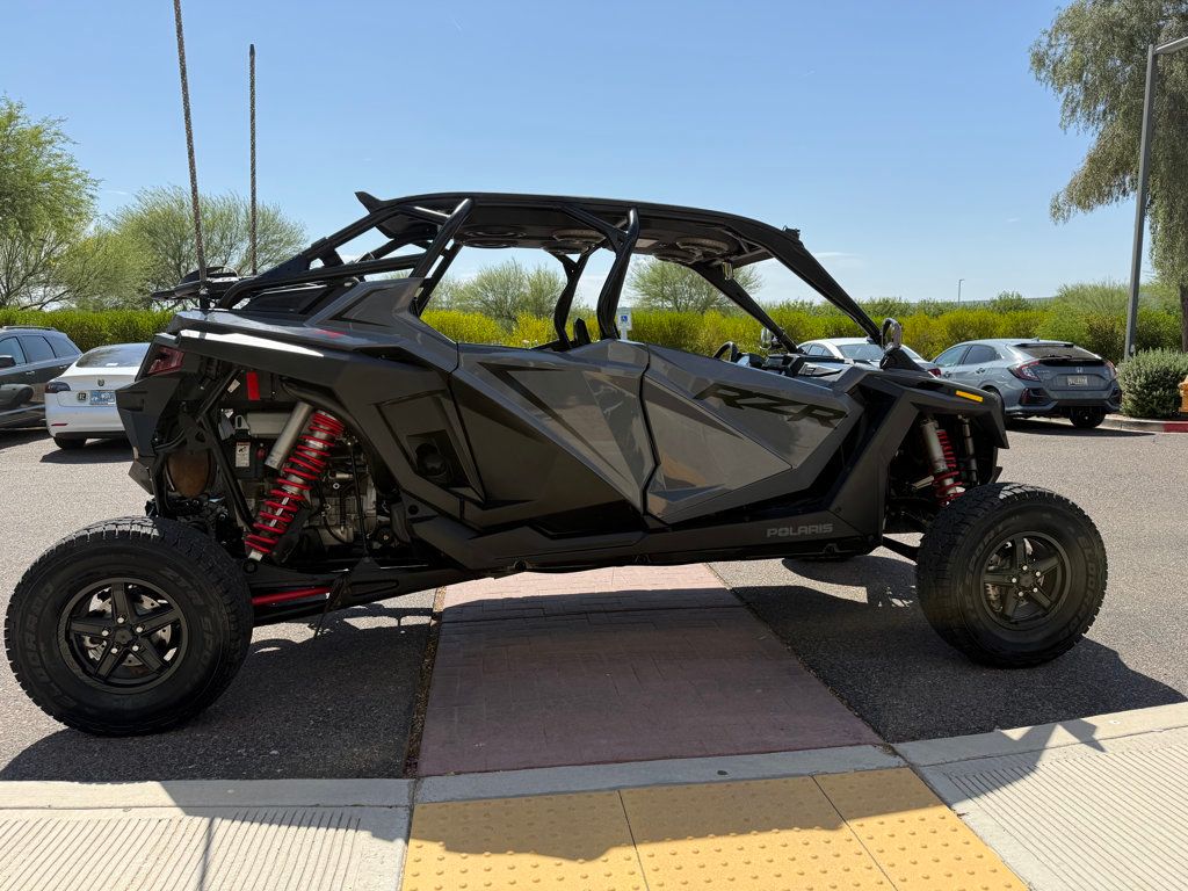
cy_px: 446
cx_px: 594
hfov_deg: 71.6
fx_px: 824
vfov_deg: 56.8
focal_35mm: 24
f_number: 1.78
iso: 80
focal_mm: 6.76
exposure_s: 1/3759
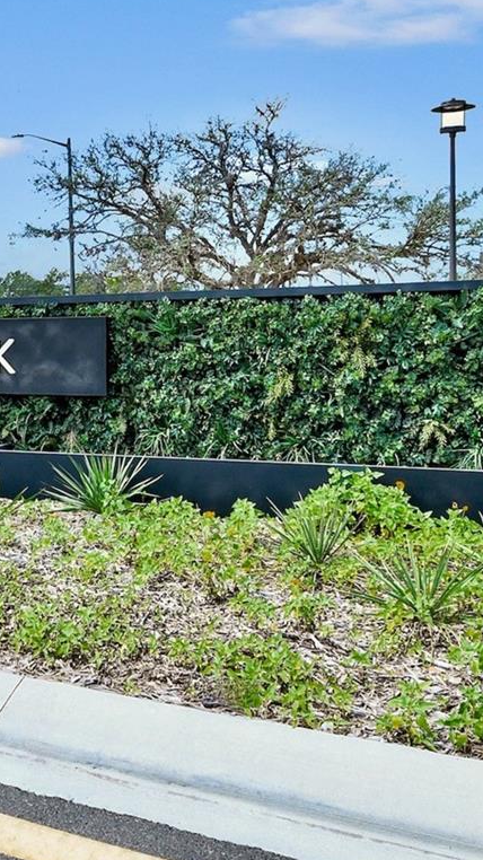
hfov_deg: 30.9
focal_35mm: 33
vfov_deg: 59.3
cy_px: 369
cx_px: -76
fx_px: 752
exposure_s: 1/250
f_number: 13
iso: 500
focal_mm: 10
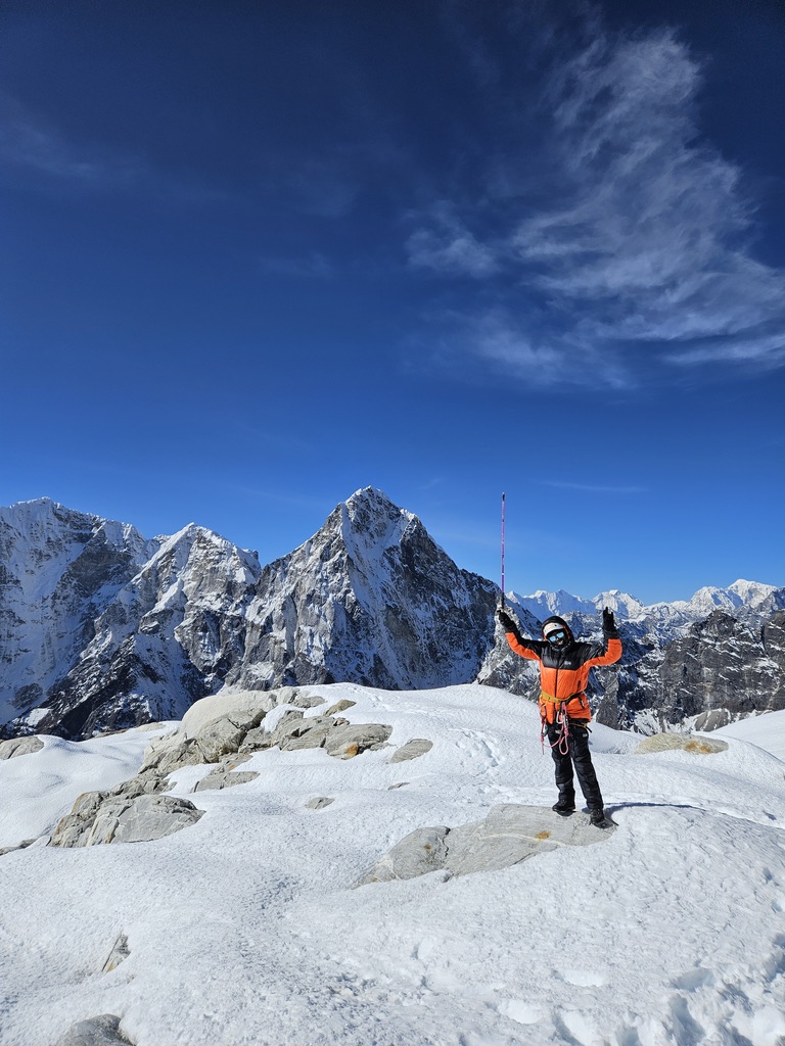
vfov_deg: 73.9
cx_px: 392
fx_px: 695
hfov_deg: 58.9
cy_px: 523
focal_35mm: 23
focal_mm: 5.4
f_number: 1.8
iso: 25
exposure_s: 1/3988
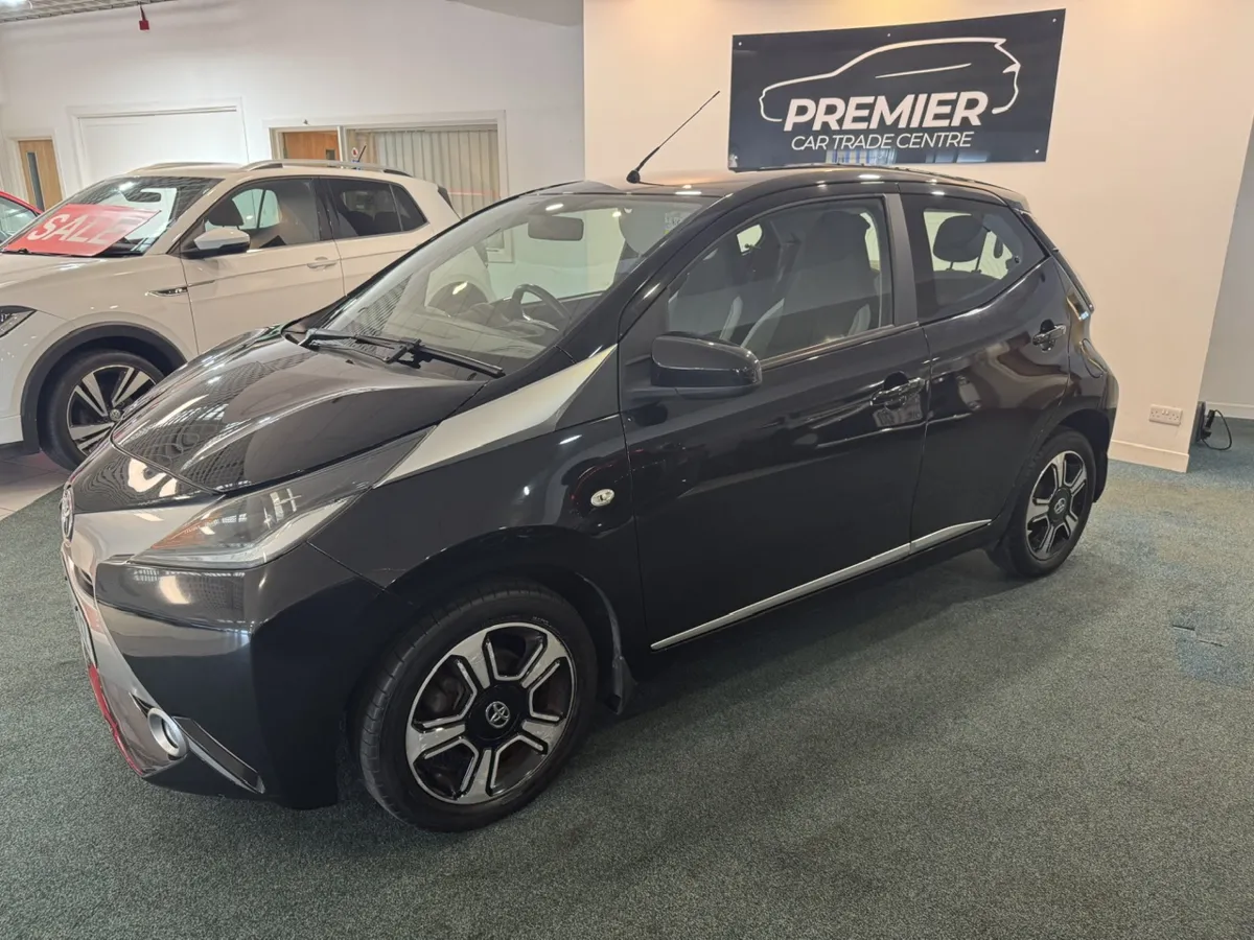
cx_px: 627
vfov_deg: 56.8
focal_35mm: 24
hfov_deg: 71.6
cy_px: 470
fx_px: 869
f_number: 1.78
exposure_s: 1/50
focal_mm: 6.76
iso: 250
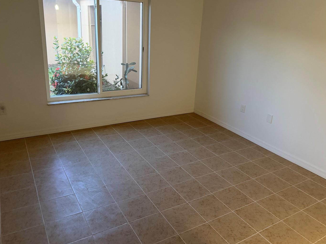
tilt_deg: -16.1
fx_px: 264
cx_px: 172
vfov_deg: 49.6
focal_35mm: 28
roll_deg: -3.8
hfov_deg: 63.4
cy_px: 107
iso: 500
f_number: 1.78
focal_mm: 6.76
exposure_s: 1/60
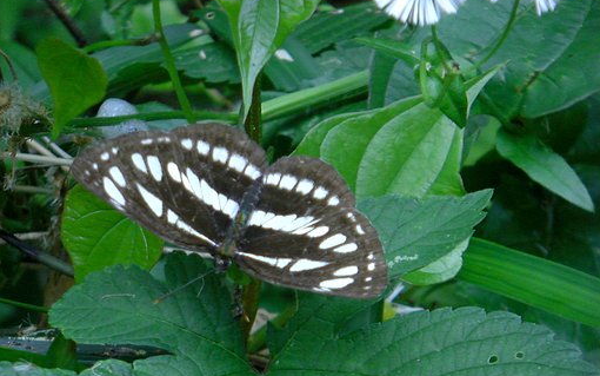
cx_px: 300
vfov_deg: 6.1
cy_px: 209
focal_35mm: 214
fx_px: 3500
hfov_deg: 9.8
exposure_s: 1/400
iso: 400
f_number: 4.6
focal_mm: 33.1
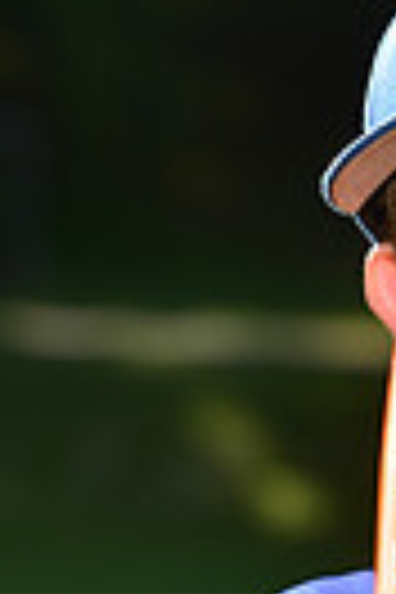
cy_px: 657
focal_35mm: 549
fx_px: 9058
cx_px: 506
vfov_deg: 3.8
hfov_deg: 2.5
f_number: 5.6
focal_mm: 125
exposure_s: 1/250
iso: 80
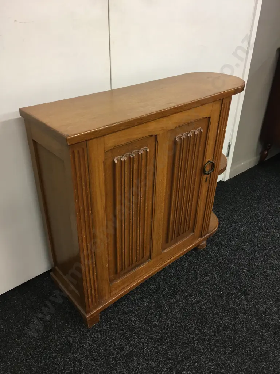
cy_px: 187
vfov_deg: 61.7
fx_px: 313
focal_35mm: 29
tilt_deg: -30.7
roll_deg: -2.4
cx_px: 140
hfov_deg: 48.2
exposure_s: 1/17
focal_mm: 4.15
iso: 40
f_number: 2.2
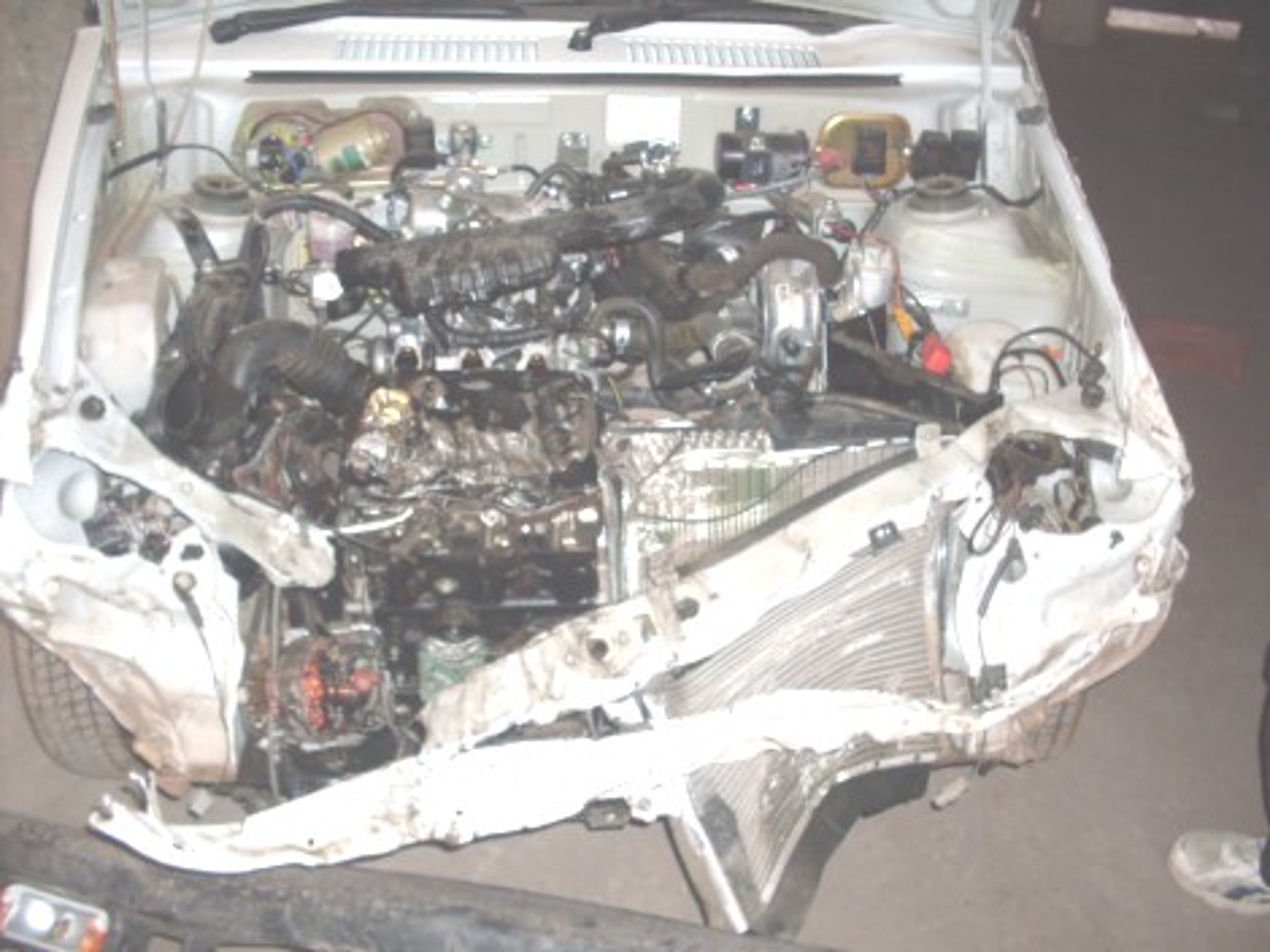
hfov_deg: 49.0
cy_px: 476
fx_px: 1393
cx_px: 635
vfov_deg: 37.7
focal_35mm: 38
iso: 100
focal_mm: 6.3
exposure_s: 1/45
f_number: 2.8
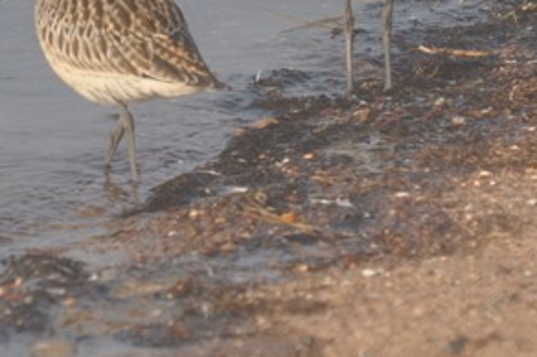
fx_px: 19578
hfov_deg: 1.6
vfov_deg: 1.0
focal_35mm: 1314
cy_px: -1
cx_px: 177
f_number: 6.3
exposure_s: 1/350
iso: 200
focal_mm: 320
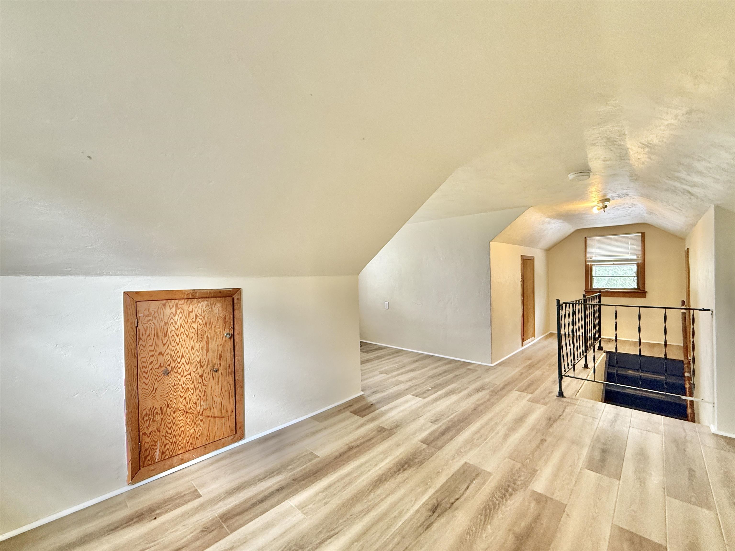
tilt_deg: +1.0
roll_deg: -0.6
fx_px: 297
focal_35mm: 14
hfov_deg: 102.1
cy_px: 276
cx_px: 368
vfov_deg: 85.7
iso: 250
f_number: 2.2
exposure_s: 1/60
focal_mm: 2.22
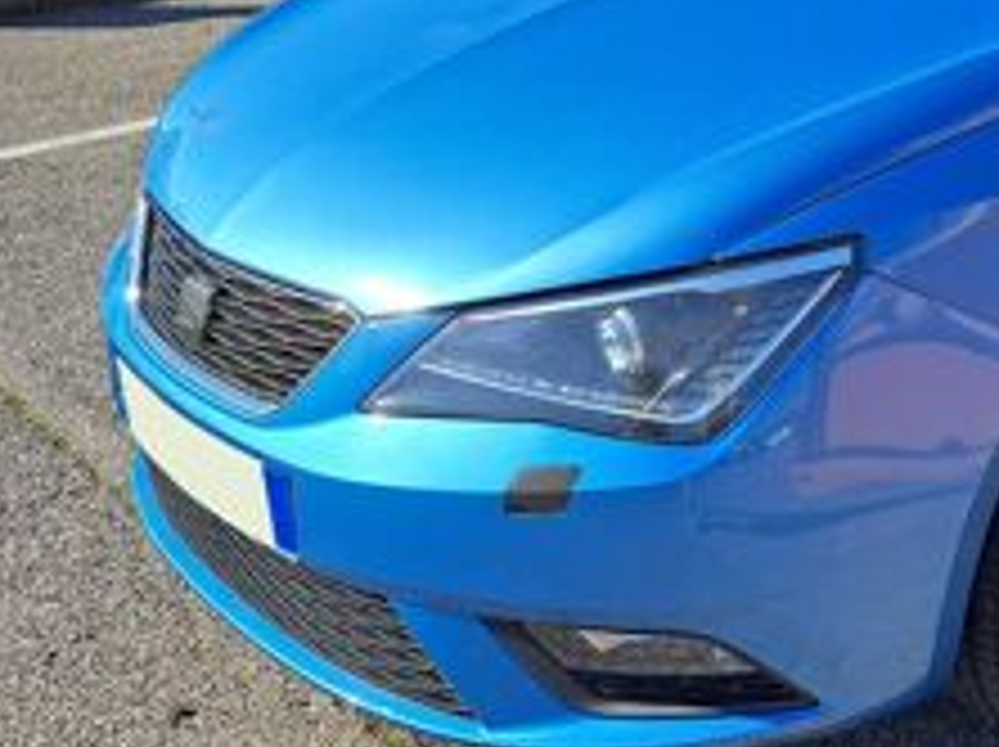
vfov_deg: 27.7
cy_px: 212
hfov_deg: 34.1
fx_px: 1499
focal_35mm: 52
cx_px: 963
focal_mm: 5.23
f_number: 1.8
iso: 50
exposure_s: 1/1044
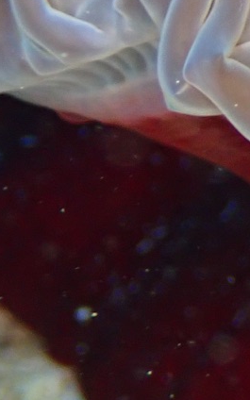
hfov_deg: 5.7
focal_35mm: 216
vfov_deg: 9.6
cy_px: -36
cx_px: 749
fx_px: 2355
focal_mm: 9.65
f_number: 3.3
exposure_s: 1/200
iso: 400
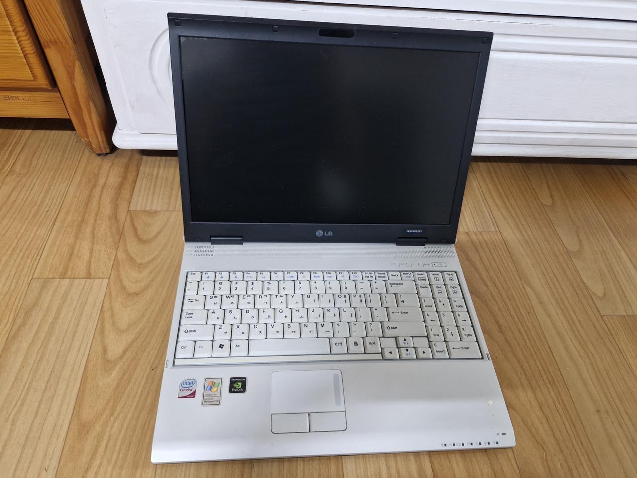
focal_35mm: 23
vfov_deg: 58.9
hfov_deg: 73.9
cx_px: 318
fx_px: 423
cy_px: 239
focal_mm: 5.54
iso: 640
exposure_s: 1/40
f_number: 1.8
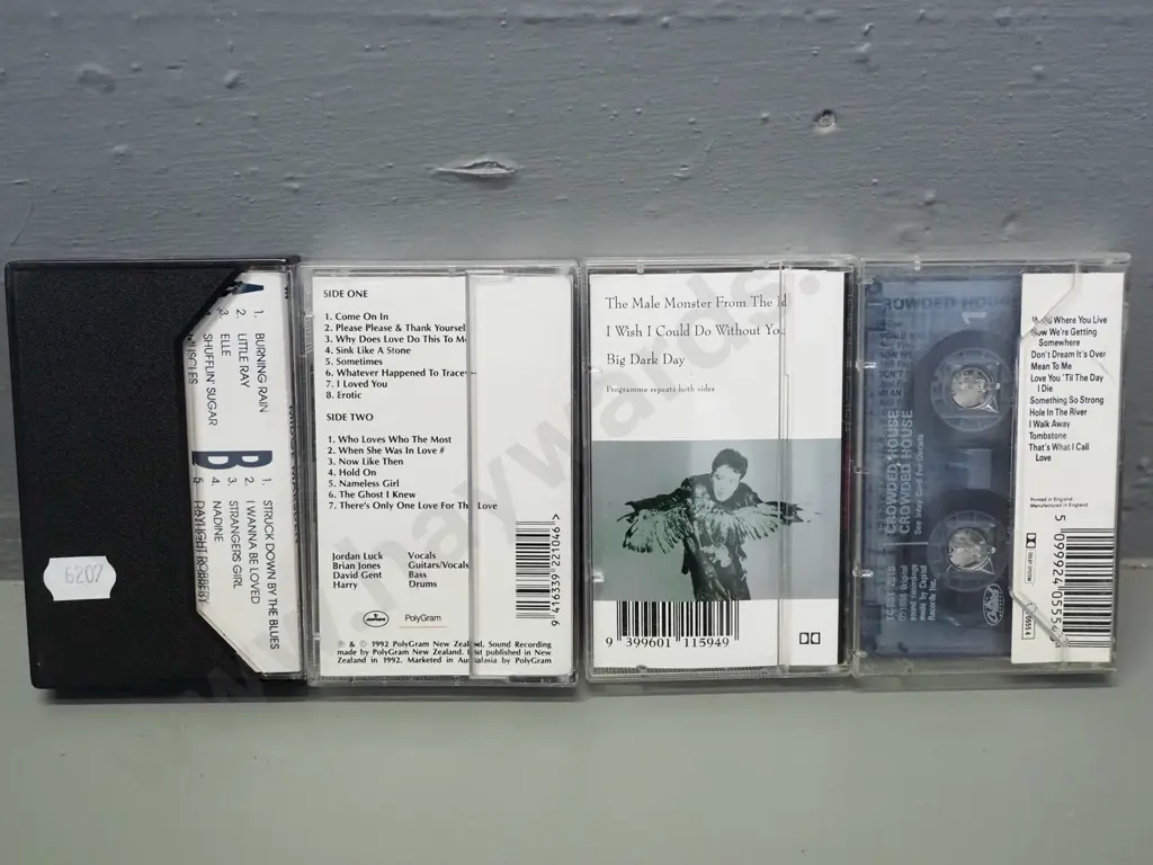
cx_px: 576
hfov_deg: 46.8
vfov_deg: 36.0
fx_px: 1332
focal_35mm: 40
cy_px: 432
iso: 3200
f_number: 5.6
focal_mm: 20
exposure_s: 1/200
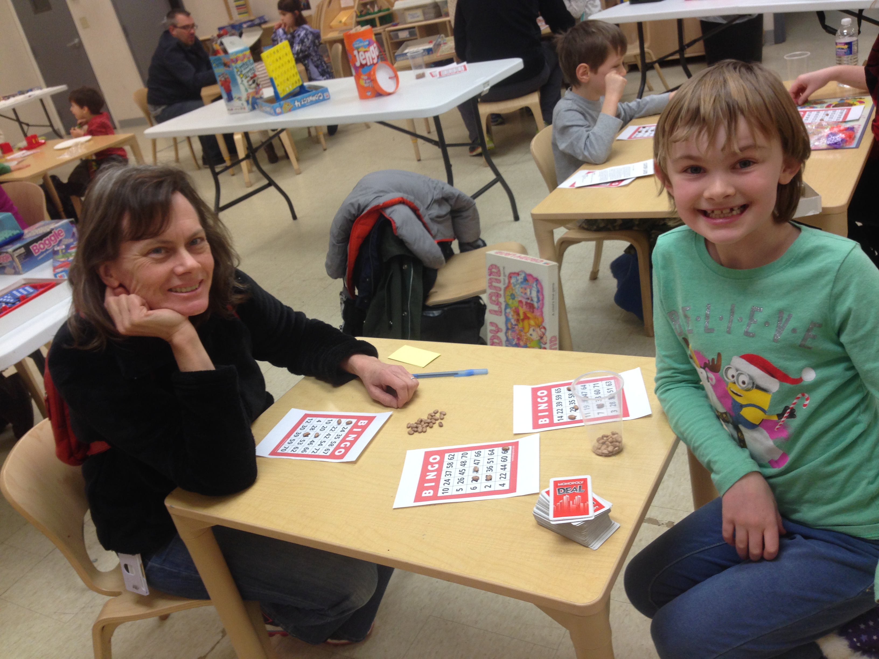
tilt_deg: -27.5
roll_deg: +13.8
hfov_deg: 55.4
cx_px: 440
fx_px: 838
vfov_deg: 42.9
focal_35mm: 33
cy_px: 330
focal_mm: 4.12
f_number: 2.4
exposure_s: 1/40
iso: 50
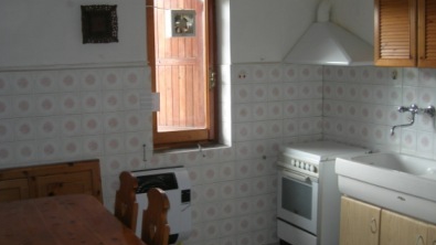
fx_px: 543
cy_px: 124
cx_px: 222
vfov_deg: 25.4
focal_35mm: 47
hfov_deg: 43.7
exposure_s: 1/30
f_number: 2.8
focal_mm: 7.8
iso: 64
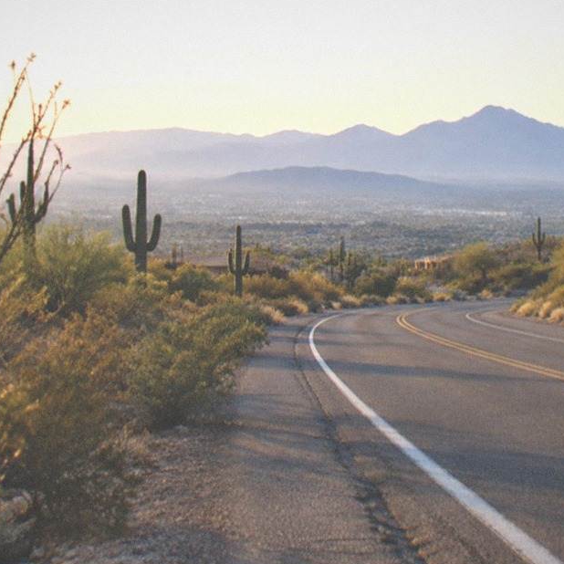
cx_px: 287
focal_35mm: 88
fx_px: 1622
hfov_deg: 19.7
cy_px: 290
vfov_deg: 19.7
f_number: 11
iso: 200
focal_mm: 64
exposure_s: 1/200
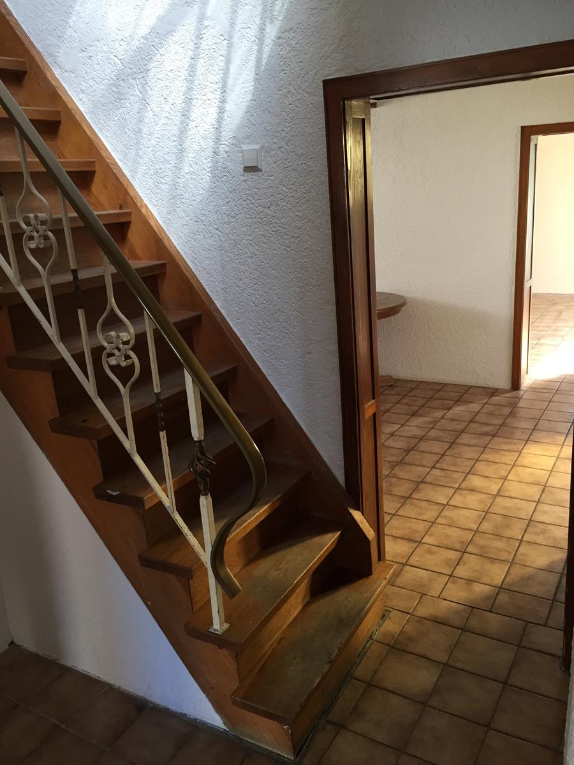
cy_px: 382
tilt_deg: -16.8
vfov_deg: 61.7
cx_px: 287
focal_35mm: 29
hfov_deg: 48.2
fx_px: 641
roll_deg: +5.1
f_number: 2.2
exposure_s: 1/33
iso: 64
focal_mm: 4.15
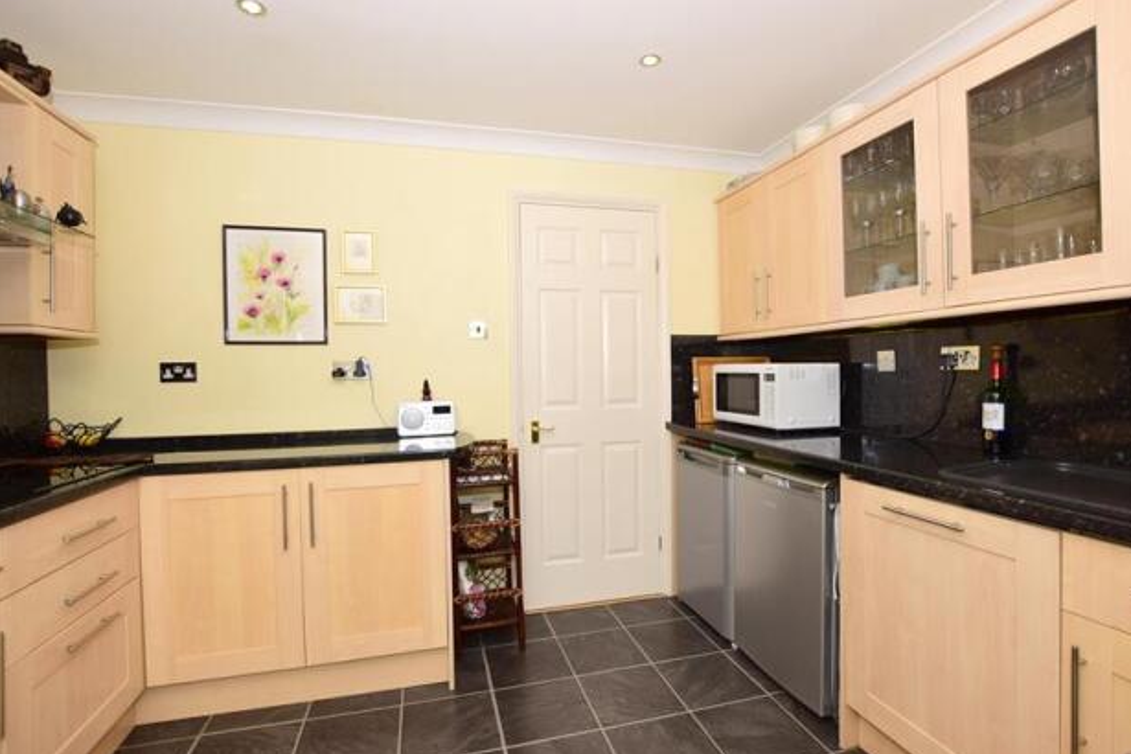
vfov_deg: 73.7
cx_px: 570
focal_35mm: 16
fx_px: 503
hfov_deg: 96.7
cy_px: 371
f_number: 6.3
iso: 400
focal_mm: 10
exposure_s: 1/60
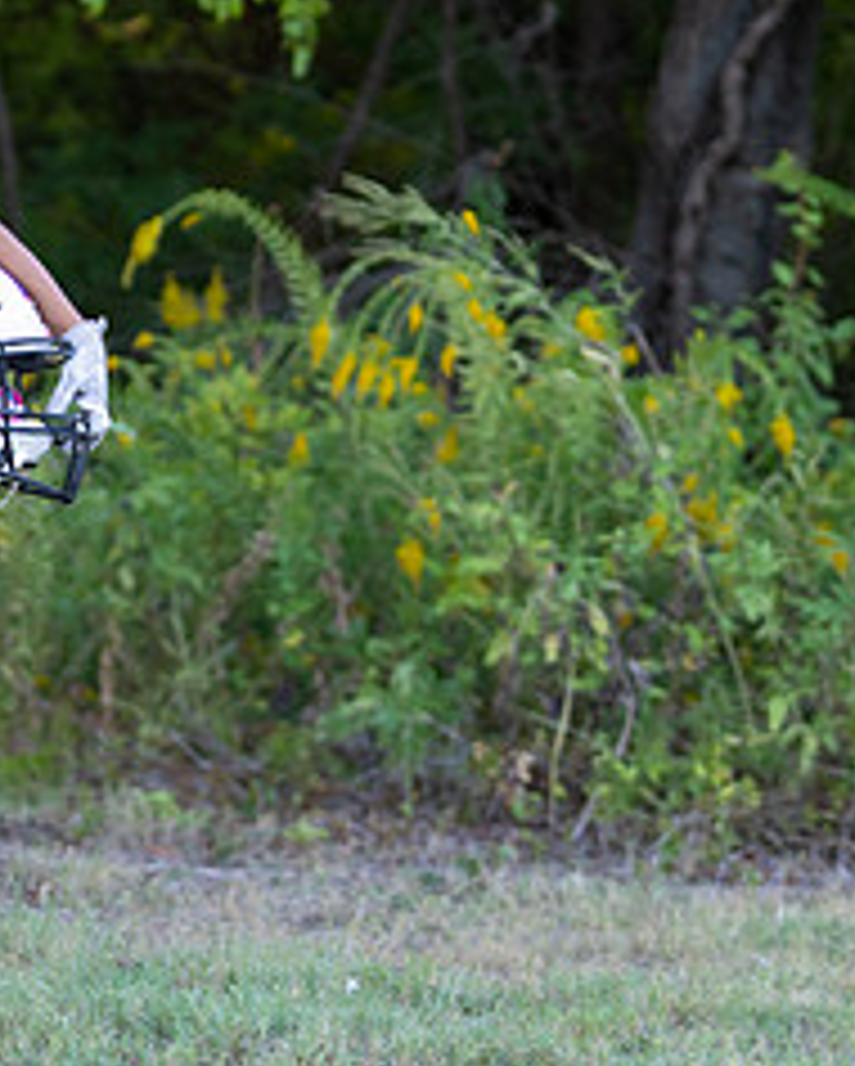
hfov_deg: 7.6
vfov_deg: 9.6
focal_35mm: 200
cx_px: -311
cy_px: 353
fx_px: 6318
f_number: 2.8
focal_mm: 75
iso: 250
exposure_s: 1/320
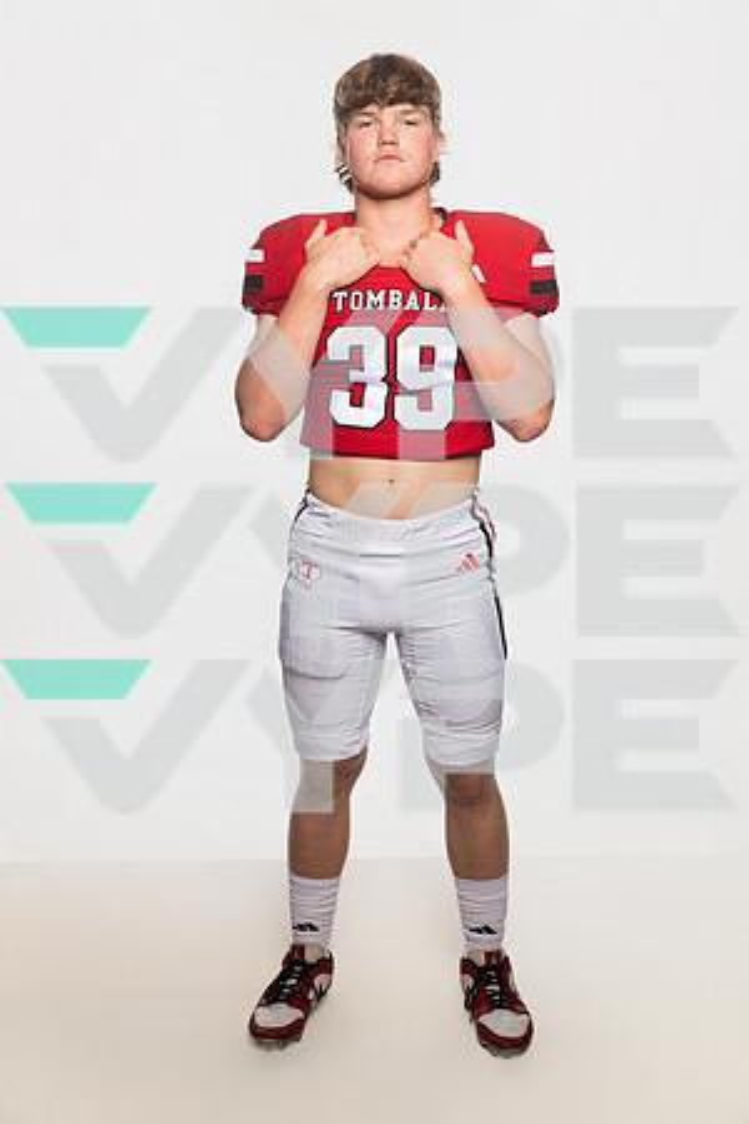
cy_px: 562
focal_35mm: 50
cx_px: 374
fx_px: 1560
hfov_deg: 27.0
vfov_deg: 39.6
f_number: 6.3
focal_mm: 50
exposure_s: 1/200
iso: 500
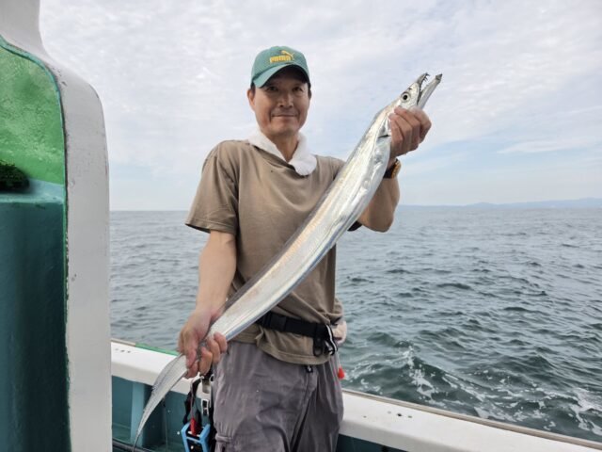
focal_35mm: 23
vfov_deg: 58.9
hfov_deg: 73.9
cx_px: 301
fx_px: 400
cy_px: 226
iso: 80
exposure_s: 1/2186
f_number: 1.8
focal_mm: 5.4
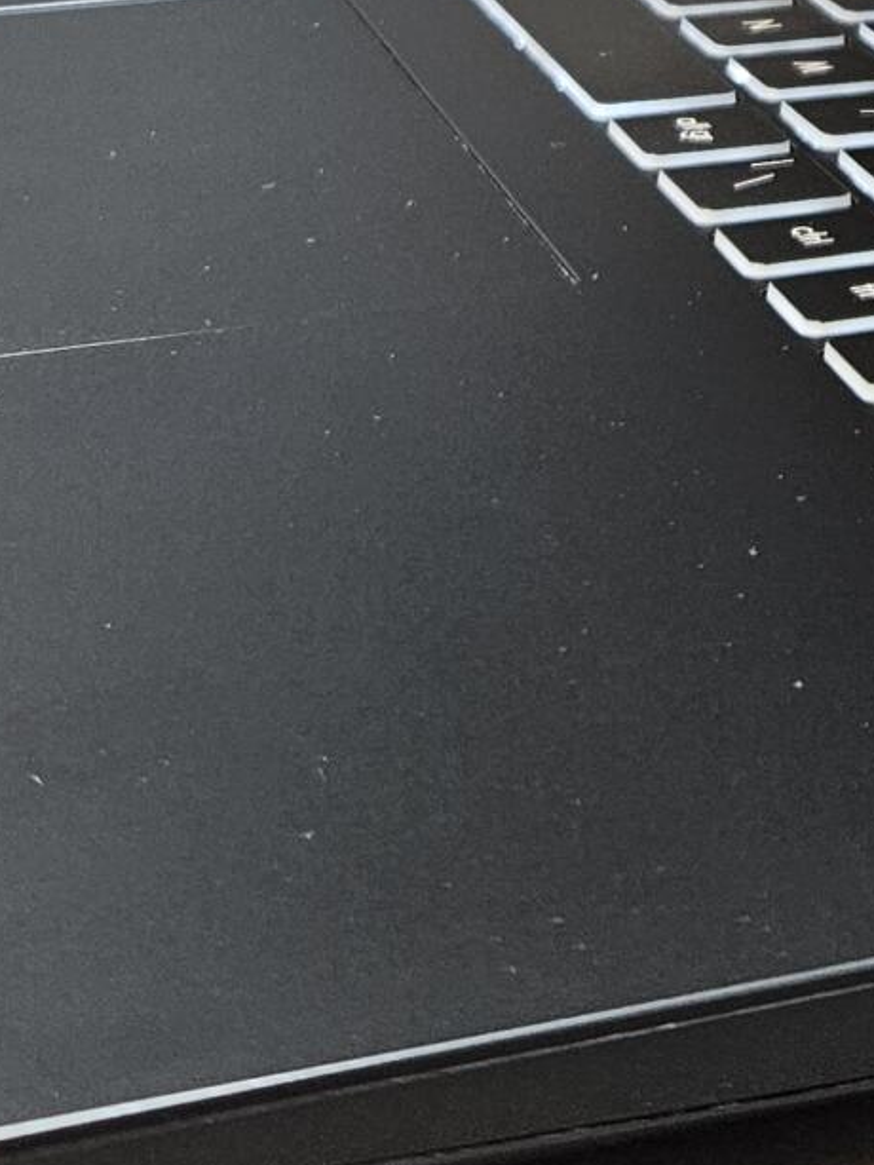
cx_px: 946
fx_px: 3231
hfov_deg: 15.0
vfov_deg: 18.2
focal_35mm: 96
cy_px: -570
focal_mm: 5.4
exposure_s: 1/100
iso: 320
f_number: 1.8
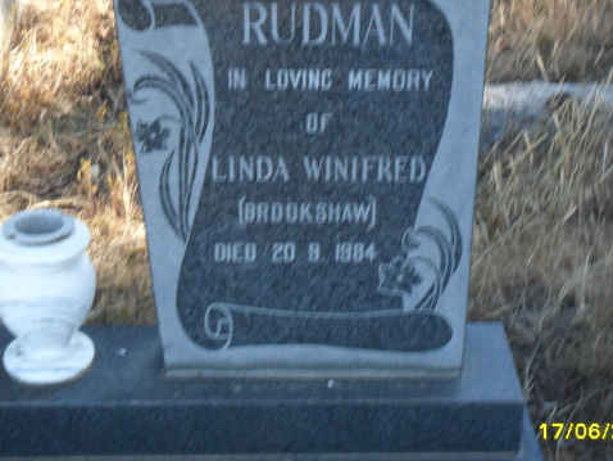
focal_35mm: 81
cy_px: 192
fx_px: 1435
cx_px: 301
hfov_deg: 24.1
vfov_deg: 18.2
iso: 160
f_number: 5.6
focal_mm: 11.2
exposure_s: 1/60
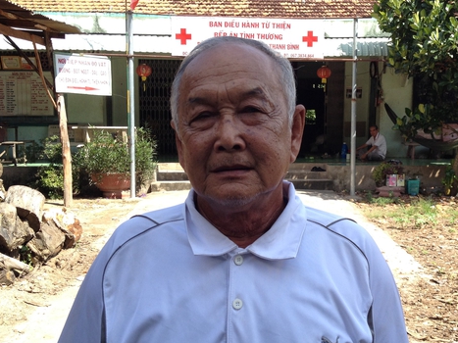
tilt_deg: -9.9
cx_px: 287
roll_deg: -0.6
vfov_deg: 30.2
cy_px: 193
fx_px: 635
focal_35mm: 48
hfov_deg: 39.4
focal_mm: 4.28
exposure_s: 1/575
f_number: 2.4
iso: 50
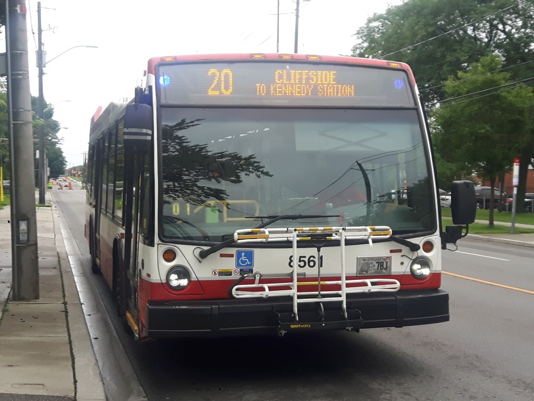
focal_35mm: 31
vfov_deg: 45.4
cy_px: 200
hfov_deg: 58.4
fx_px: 478
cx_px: 267
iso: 40
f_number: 1.9
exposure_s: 1/261
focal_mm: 3.7
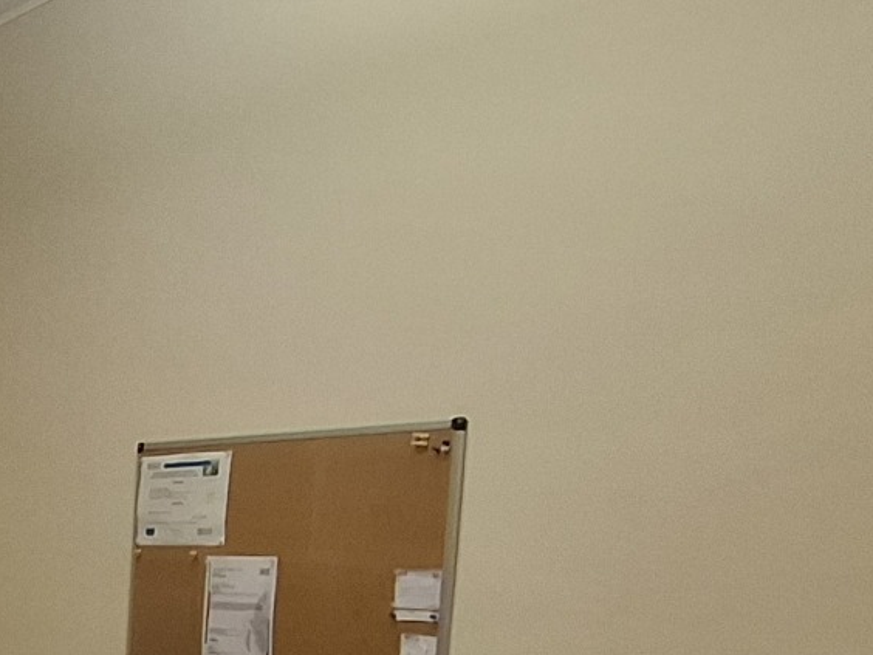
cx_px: -427
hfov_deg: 25.1
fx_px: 1488
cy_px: 694
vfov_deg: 23.5
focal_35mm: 59
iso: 100
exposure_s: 1/50
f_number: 2.2
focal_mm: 1.74
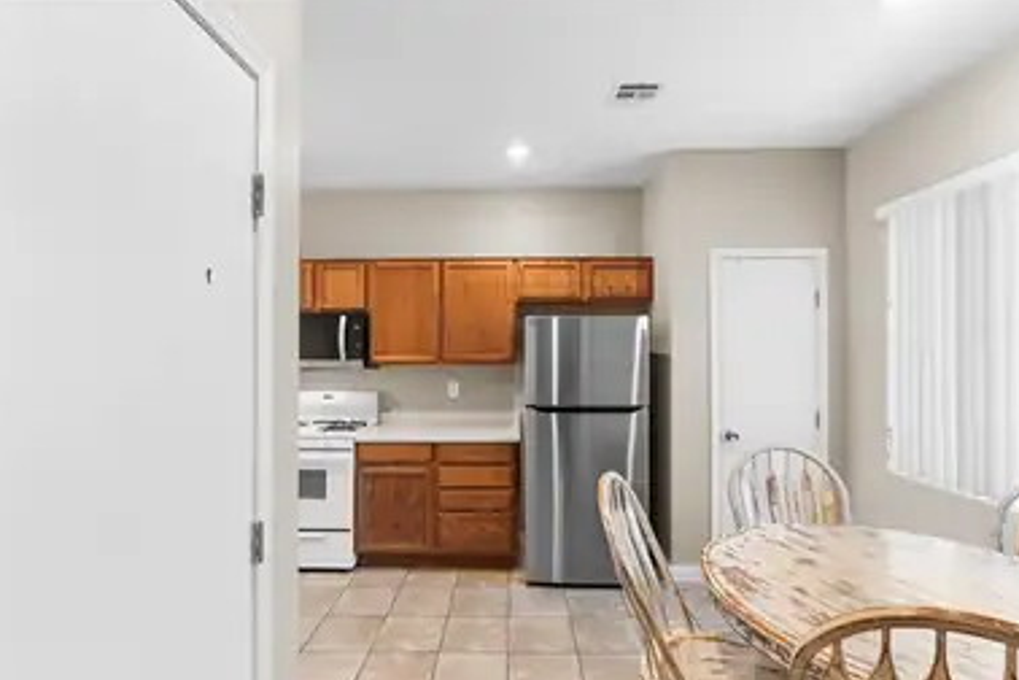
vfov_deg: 67.4
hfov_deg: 90.0
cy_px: 355
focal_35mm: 18
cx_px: 507
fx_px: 509
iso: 400
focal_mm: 17
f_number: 8
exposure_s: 1/5
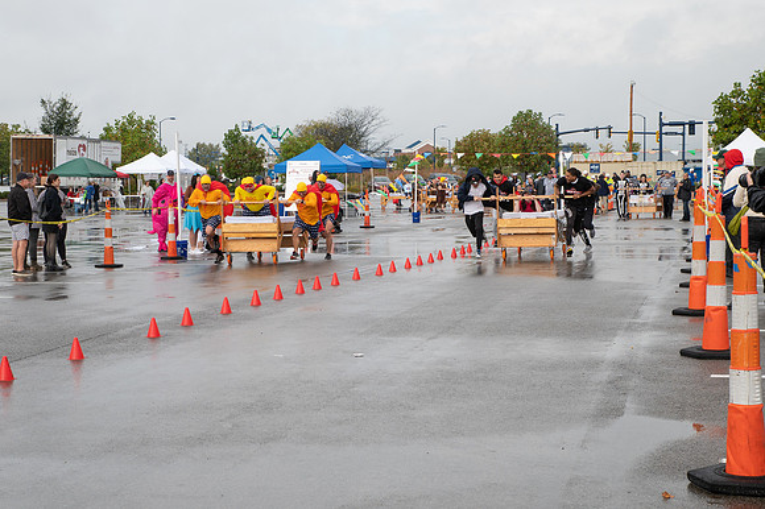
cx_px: 338
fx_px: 1396
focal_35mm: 66
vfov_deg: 20.7
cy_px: 268
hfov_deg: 30.6
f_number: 7.1
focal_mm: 50
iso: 400
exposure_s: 1/500
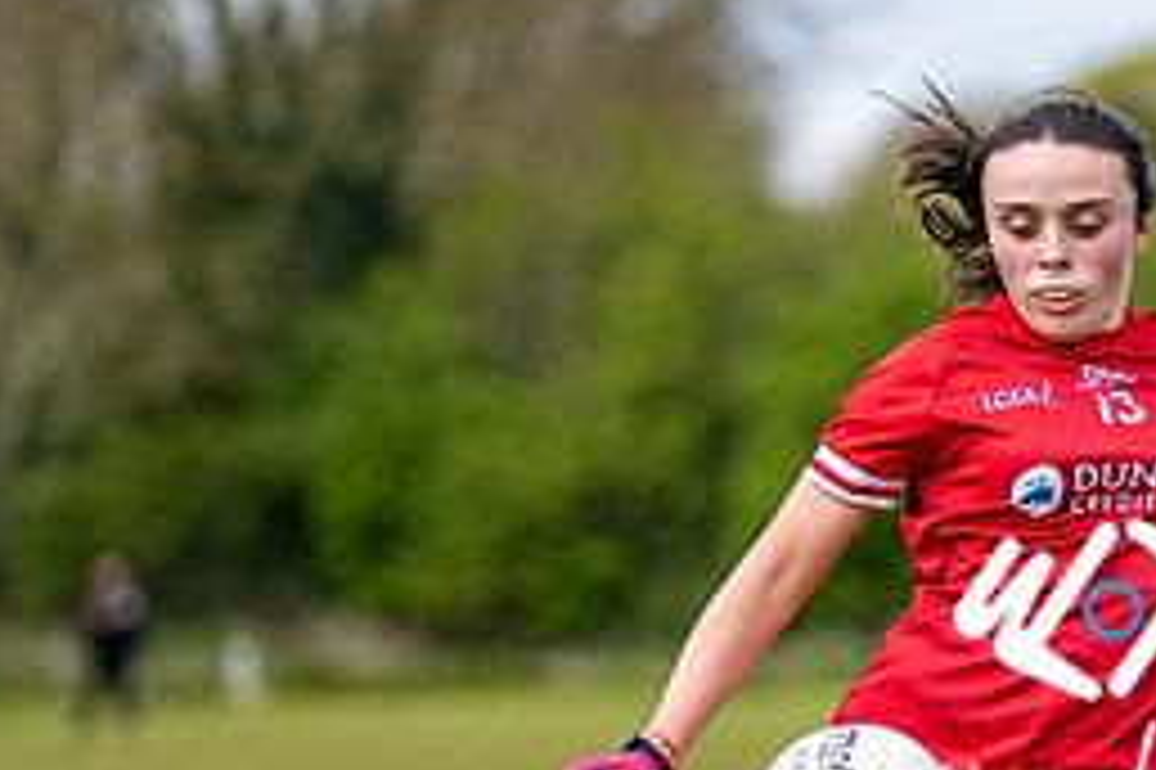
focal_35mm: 424
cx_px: 886
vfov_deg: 3.2
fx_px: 13606
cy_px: 597
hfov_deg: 4.9
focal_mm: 160
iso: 320
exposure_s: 1/4000
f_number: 2.8
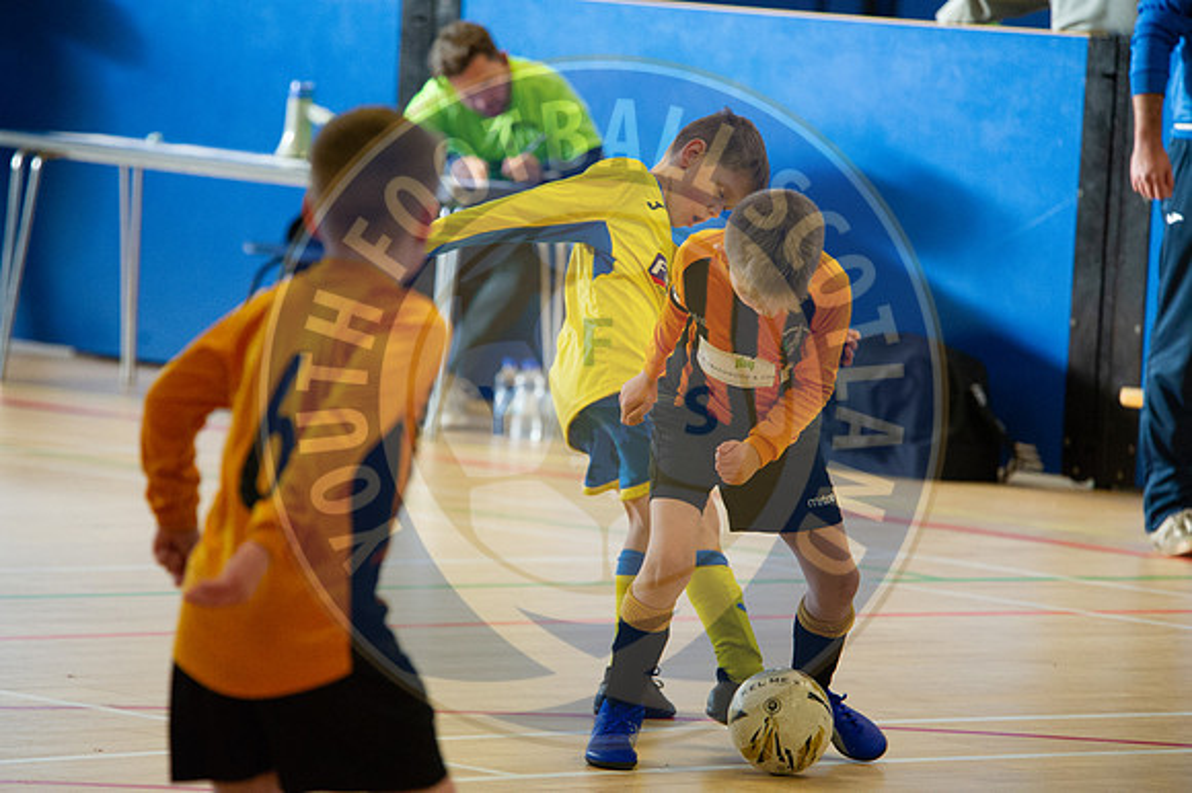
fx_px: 7942
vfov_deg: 5.7
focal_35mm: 240
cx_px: 596
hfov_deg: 8.6
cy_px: 396
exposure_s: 1/320
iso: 6400
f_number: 5.6
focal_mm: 240
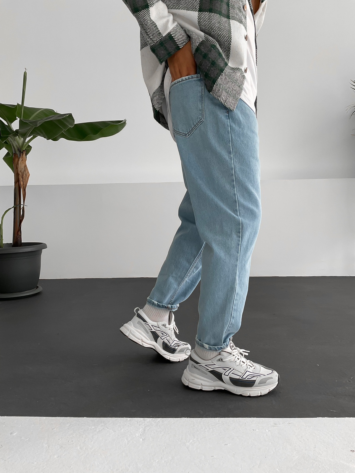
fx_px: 397
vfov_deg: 61.7
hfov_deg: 48.2
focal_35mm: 29
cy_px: 236
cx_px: 178
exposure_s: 1/120
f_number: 1.8
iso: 32
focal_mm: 3
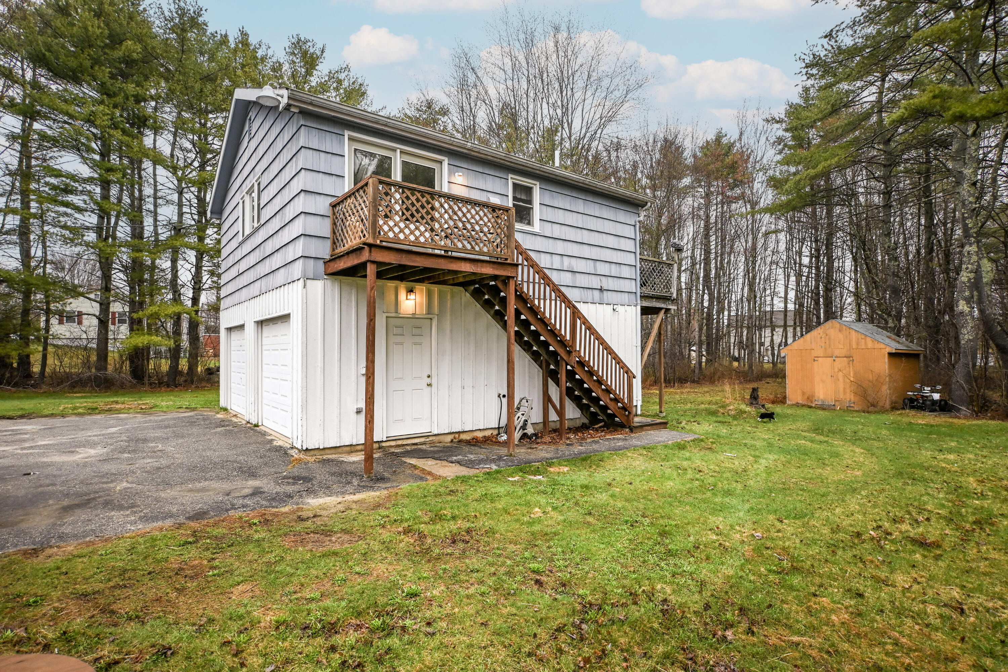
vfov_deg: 67.4
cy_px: 336
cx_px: 504
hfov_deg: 90.0
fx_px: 504
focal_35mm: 18
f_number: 4
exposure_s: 1/250
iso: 320
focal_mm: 12
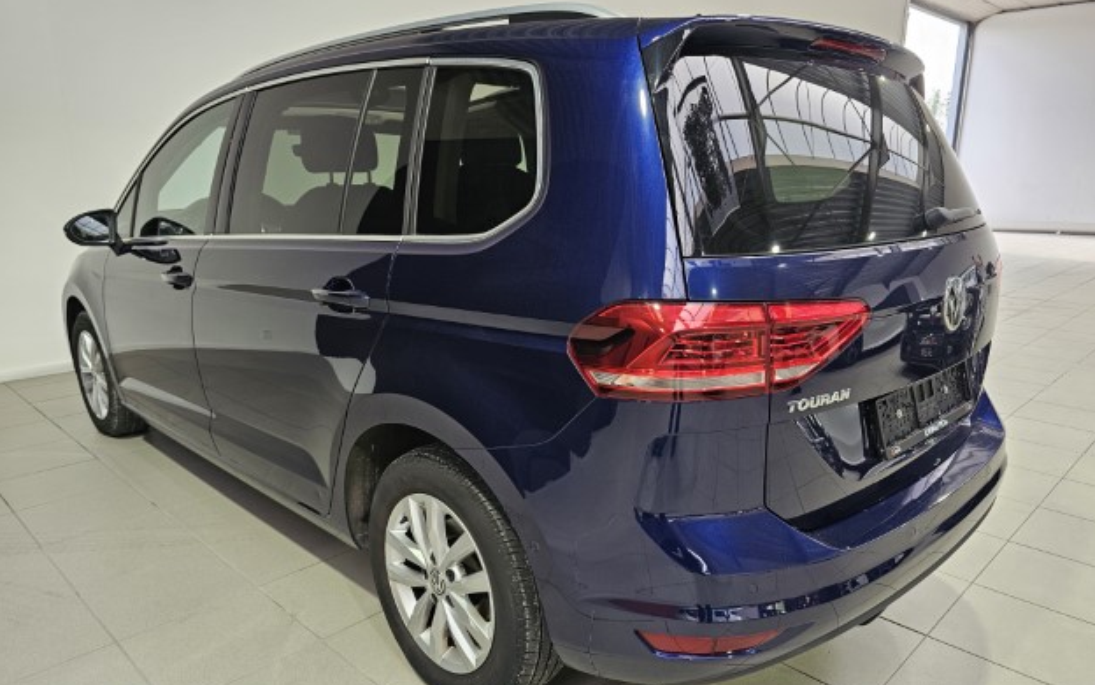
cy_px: 372
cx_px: 553
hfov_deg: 72.5
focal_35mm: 25
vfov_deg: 49.2
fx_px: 746
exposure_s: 1/100
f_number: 1.7
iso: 80
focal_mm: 6.3
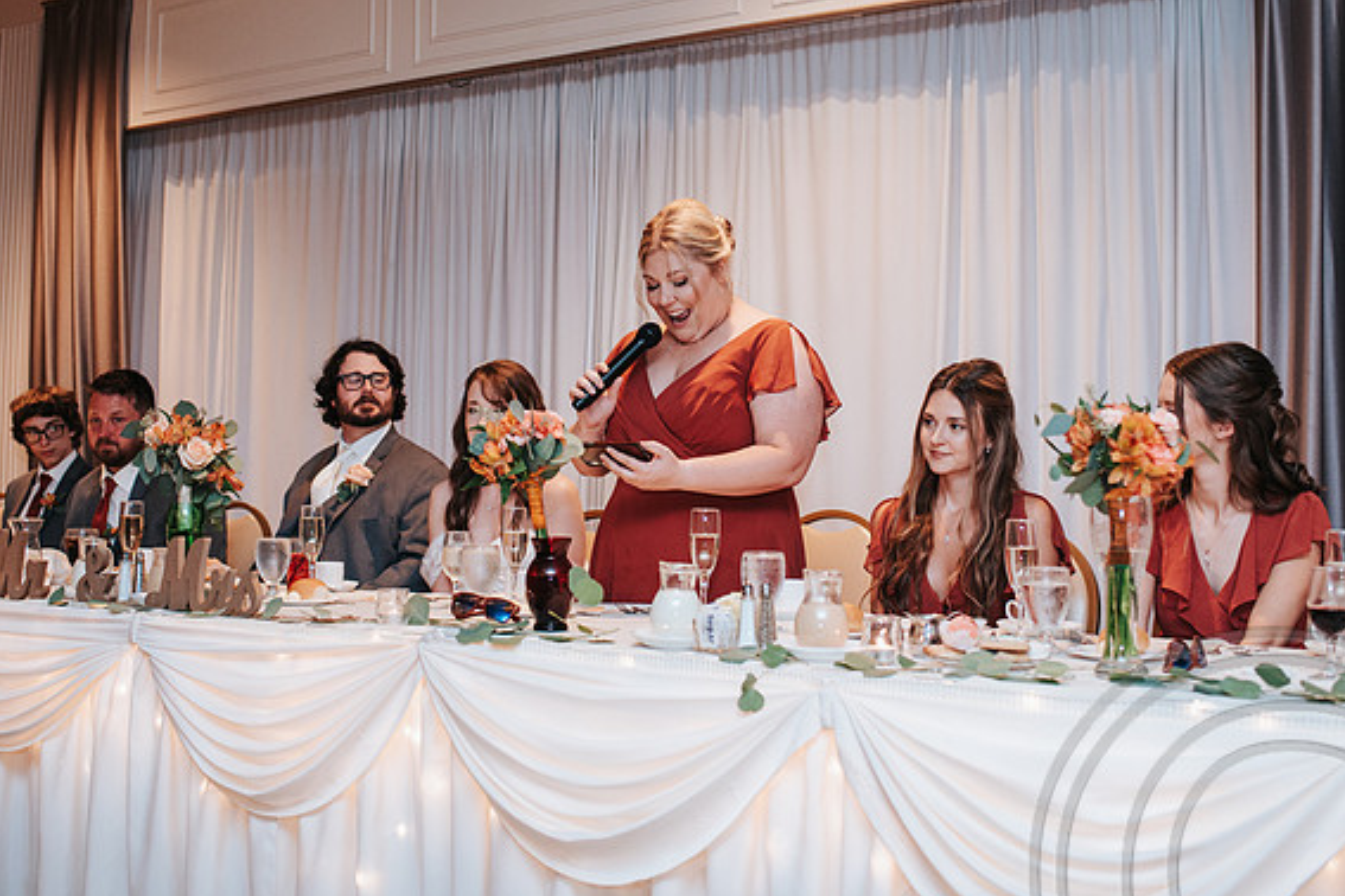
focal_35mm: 45
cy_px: 338
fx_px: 1681
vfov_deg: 29.8
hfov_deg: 43.6
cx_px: 659
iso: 1000
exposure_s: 1/160
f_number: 2.8
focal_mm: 35
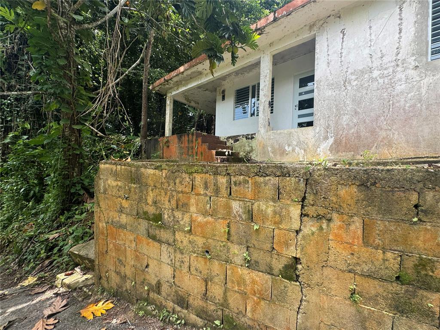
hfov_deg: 102.1
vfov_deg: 85.7
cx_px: 220
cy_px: 165
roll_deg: -4.0
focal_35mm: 14
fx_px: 178
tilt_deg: +1.9
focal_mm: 2.22
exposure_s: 1/297
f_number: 2.2
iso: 40
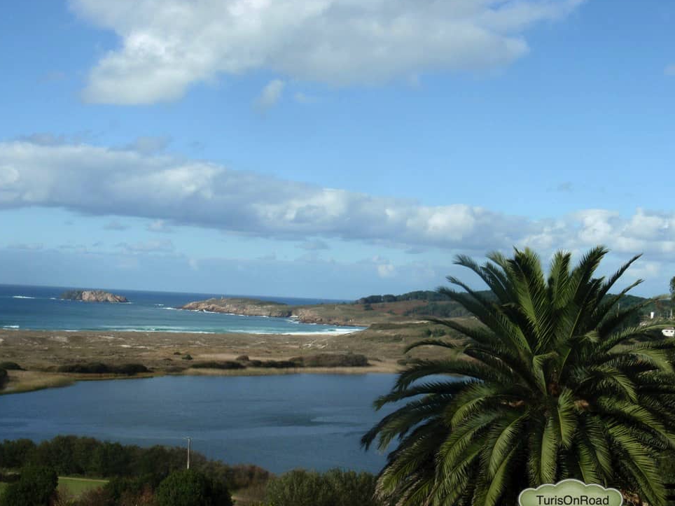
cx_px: 350
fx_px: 994
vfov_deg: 28.6
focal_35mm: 51
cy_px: 260
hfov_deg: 37.5
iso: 80
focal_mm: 8.69
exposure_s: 1/80
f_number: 10
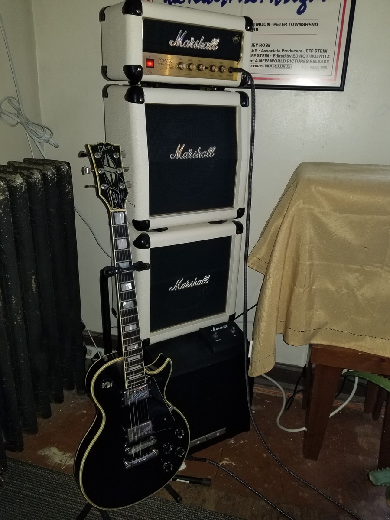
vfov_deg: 67.3
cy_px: 260
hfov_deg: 53.1
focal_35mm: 26
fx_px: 391
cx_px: 195
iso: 100
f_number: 1.7
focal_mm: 4.25
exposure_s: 1/24
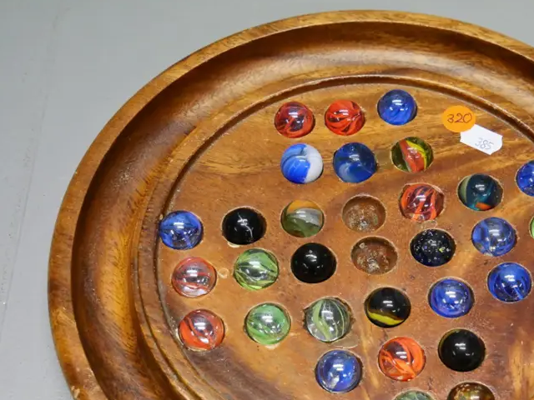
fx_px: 987
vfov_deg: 22.7
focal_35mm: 64
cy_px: 302
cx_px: 377
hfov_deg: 29.9
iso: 3200
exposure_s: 1/250
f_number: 4.1
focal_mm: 20
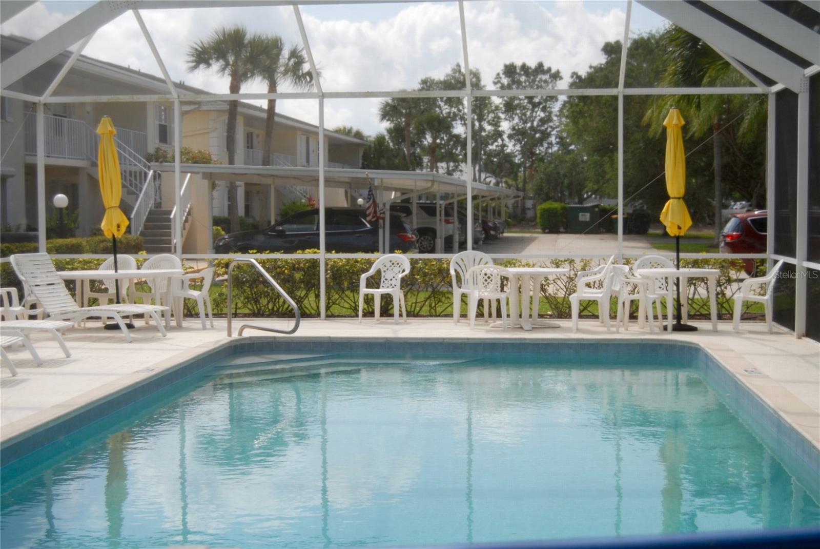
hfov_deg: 37.8
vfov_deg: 25.8
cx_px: 410
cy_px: 274
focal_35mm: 52
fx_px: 1197
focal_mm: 35
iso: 200
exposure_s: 1/350
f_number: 5
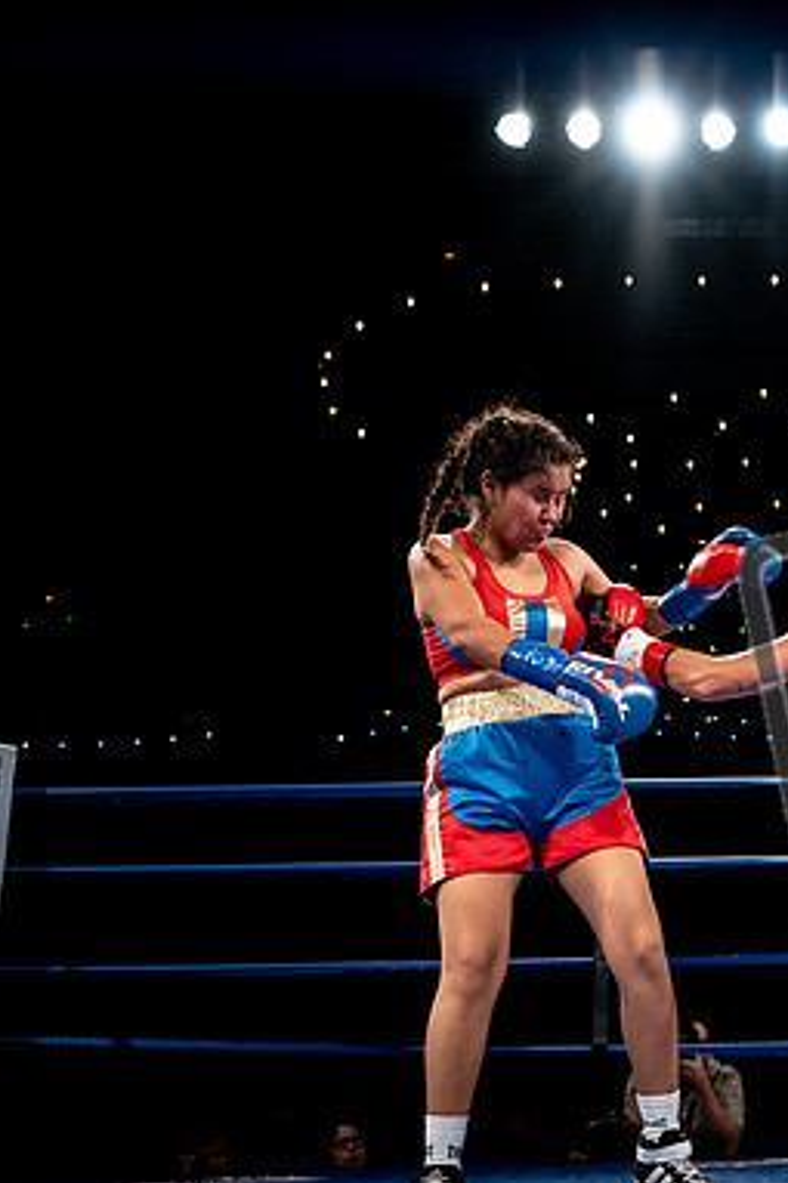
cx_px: 745
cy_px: 592
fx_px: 1643
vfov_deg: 39.6
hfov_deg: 25.9
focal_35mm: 50
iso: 4000
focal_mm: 33
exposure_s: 1/800
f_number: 4
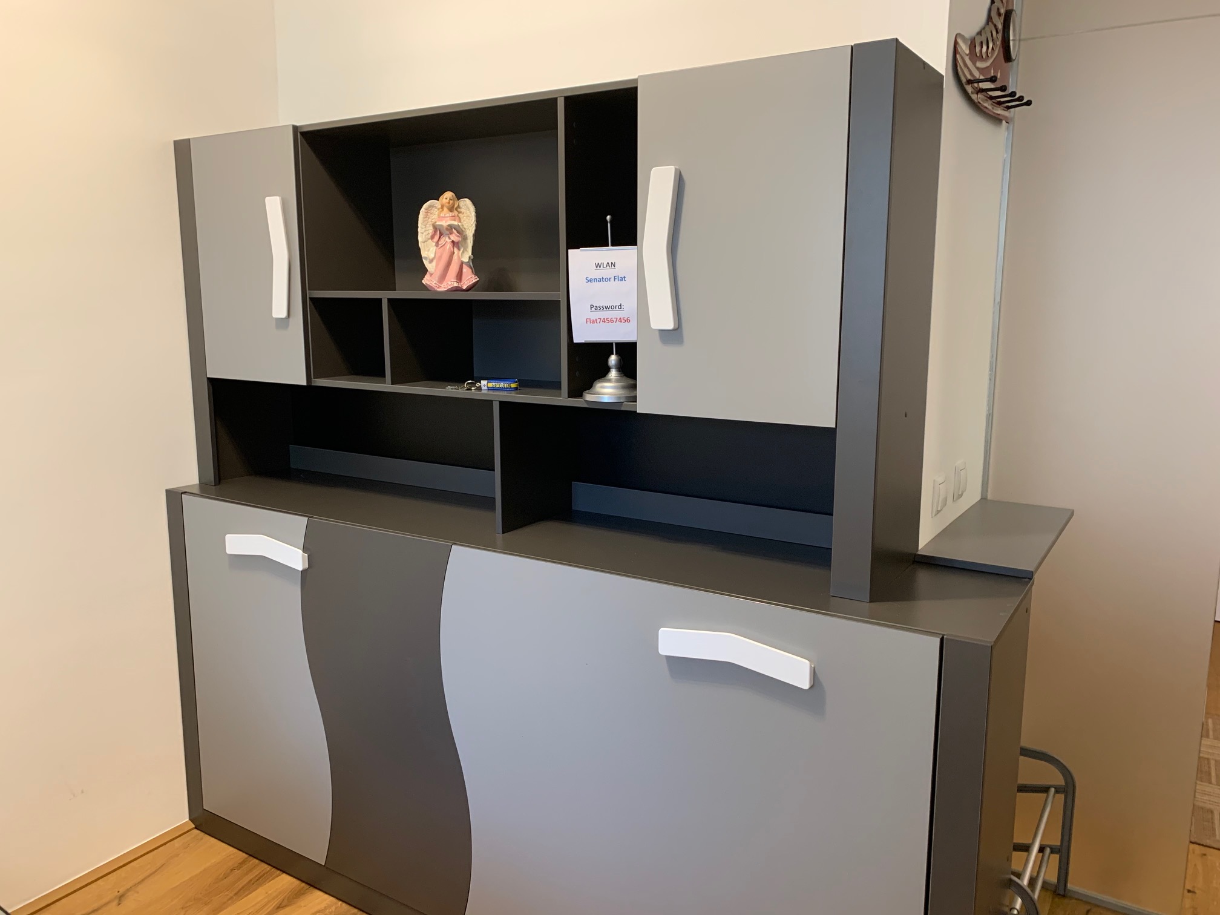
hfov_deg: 67.3
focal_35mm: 26
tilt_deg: -9.0
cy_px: 458
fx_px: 916
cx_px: 610
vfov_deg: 53.1
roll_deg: -0.2
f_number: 1.8
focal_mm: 4.25
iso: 160
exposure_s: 1/50
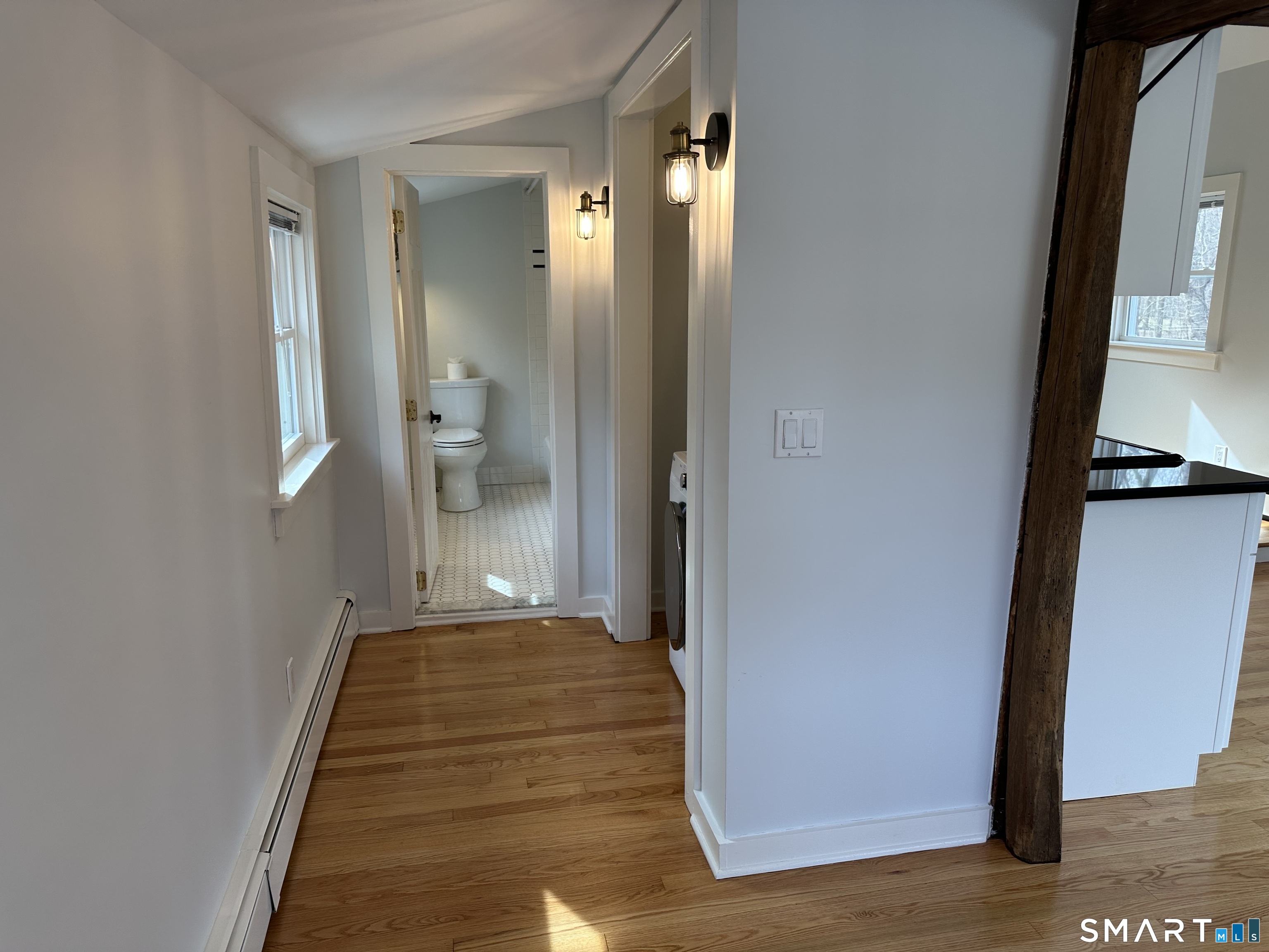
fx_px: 880
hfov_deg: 71.6
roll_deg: -0.4
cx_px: 634
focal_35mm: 24
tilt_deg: -12.7
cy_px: 476
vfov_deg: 56.8
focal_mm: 6.86
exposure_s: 1/120
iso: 80
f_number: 1.78
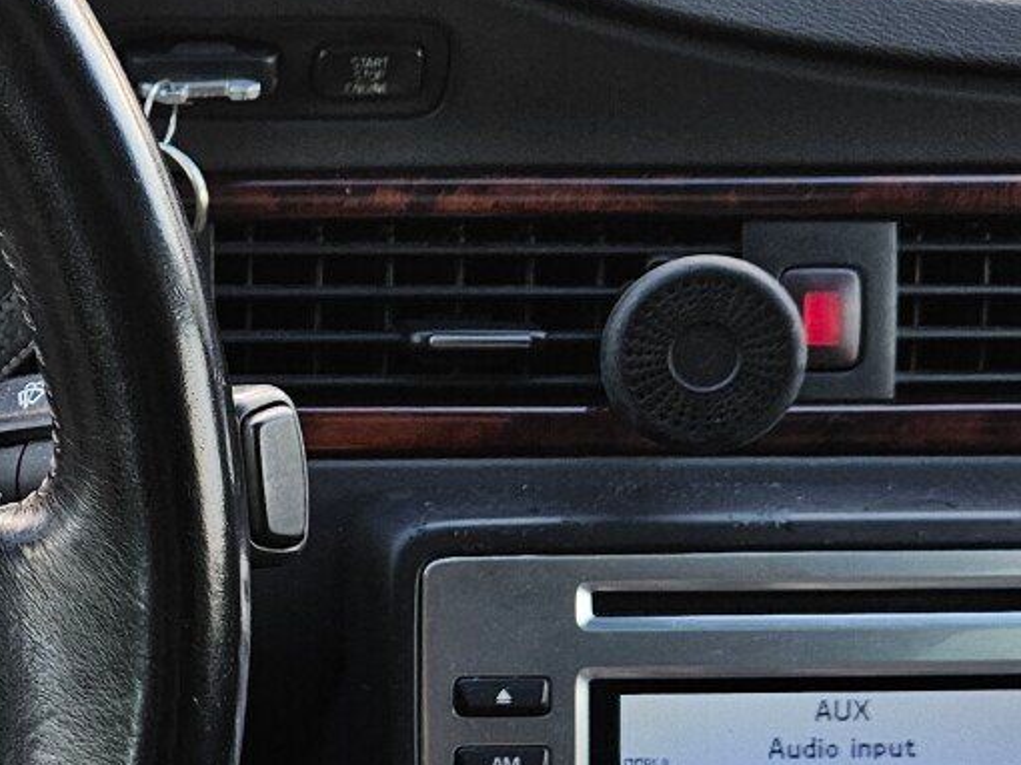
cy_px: 540
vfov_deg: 16.7
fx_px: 2594
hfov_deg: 21.6
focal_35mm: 88
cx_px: 28
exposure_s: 1/180
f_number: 1.8
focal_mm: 5.4
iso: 125
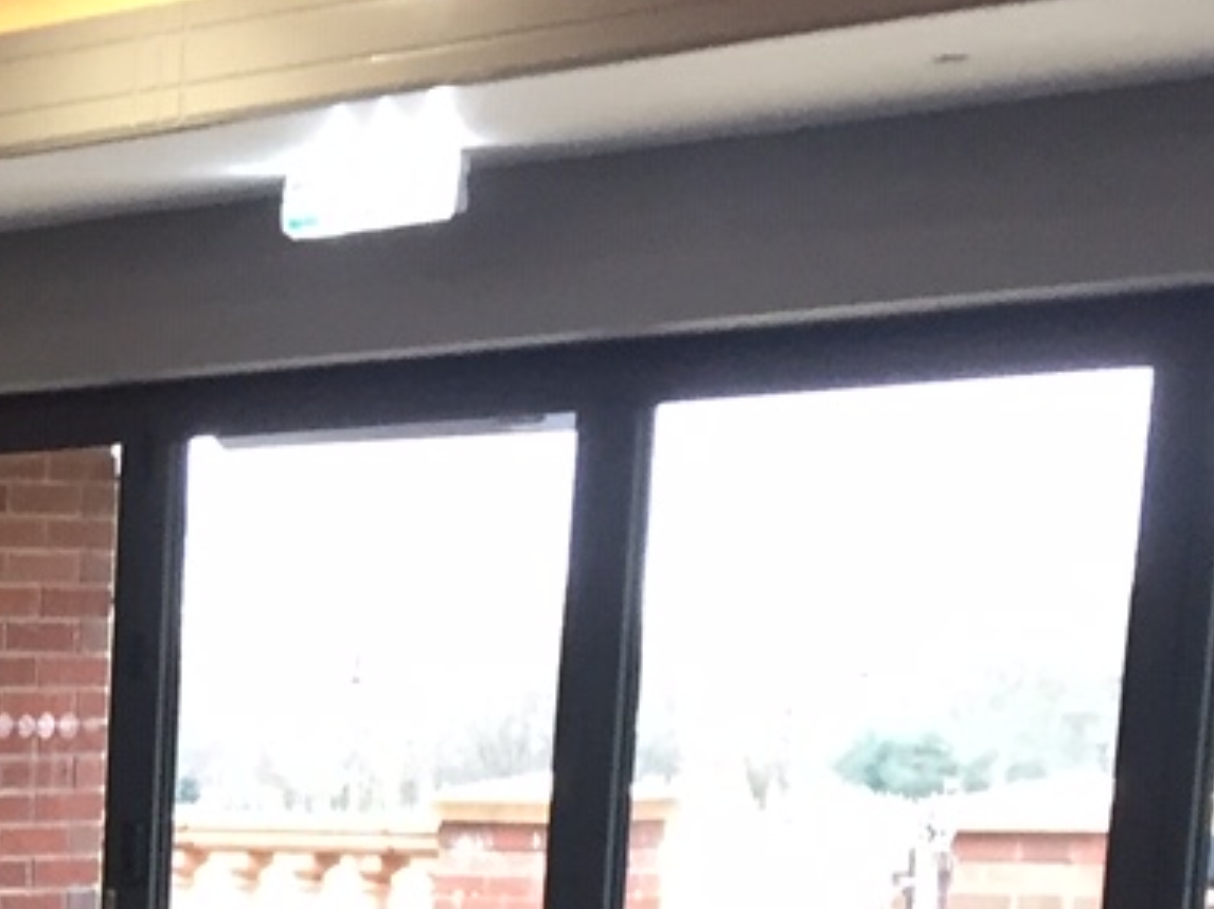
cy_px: 1694
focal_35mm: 124
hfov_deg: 14.4
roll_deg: +0.3
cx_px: -810
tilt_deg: -13.2
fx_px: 4346
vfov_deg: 11.1
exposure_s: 1/33
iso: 125
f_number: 2.2
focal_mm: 4.15
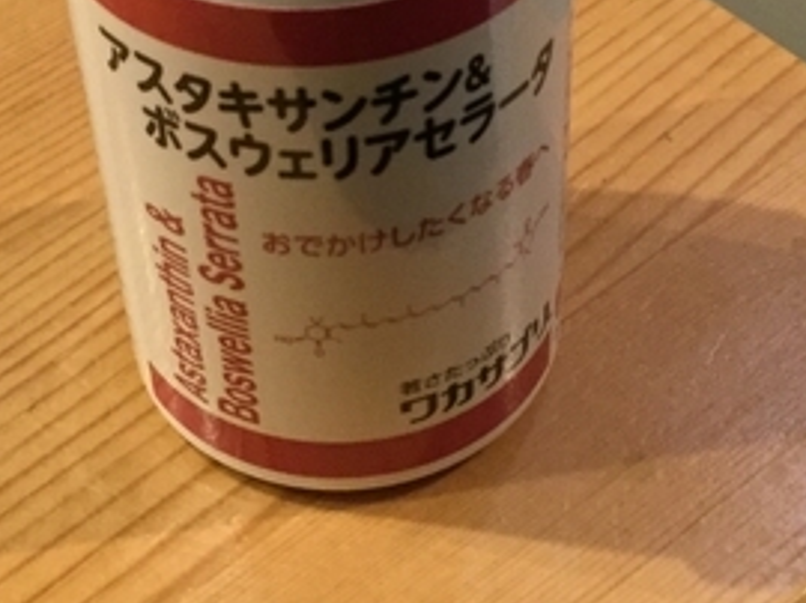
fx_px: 2140
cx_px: 361
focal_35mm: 92
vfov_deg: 16.0
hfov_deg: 21.3
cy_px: 200
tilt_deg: -48.5
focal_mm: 3.3
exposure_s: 1/24
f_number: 2.4
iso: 200
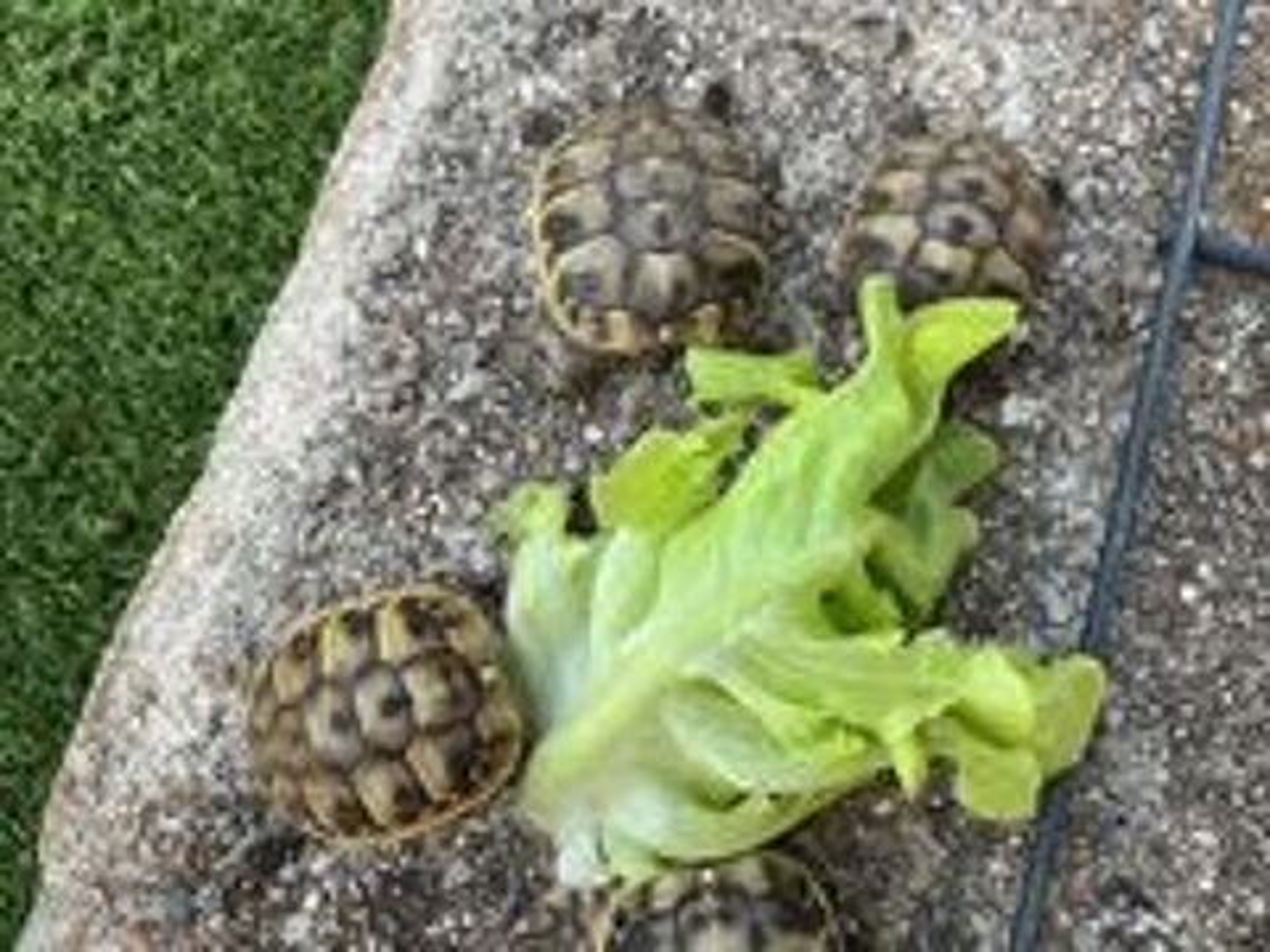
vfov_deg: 48.2
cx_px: 635
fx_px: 1064
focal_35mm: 29
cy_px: 476
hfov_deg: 61.7
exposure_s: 1/367
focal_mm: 3
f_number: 1.8
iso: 25
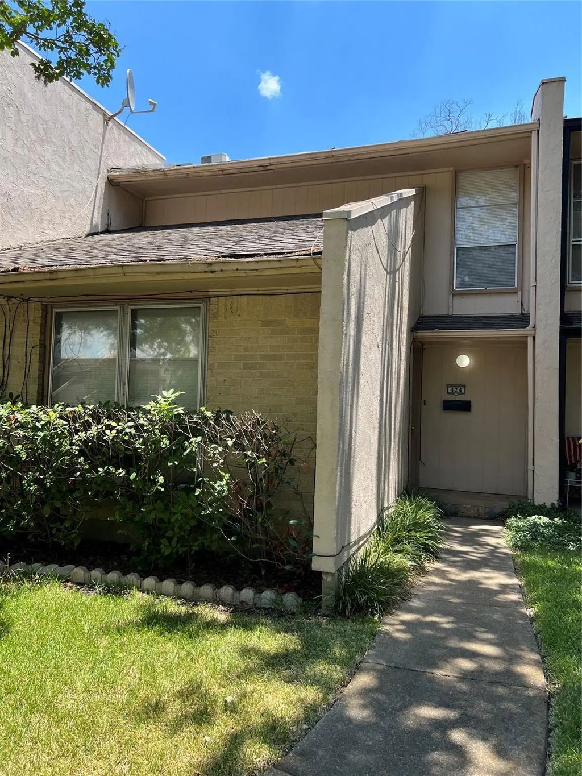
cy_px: 388
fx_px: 583
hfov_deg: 53.1
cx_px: 291
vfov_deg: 67.3
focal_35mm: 26
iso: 50
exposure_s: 1/1468
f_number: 1.5
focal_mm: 5.7
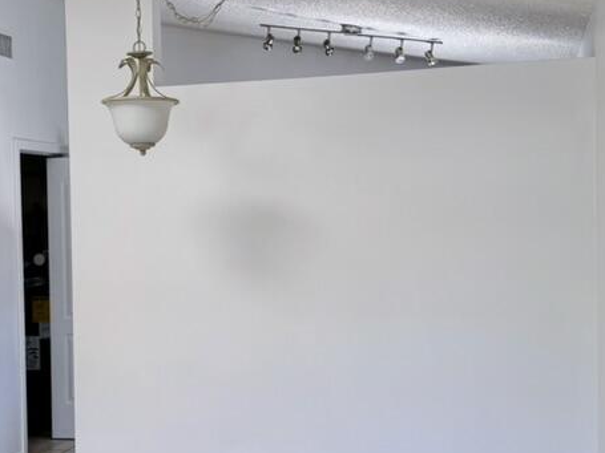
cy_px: 238
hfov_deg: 35.3
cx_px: 209
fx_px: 944
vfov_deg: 27.0
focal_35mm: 54
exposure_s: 1/121
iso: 64
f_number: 1.78
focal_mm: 6.76
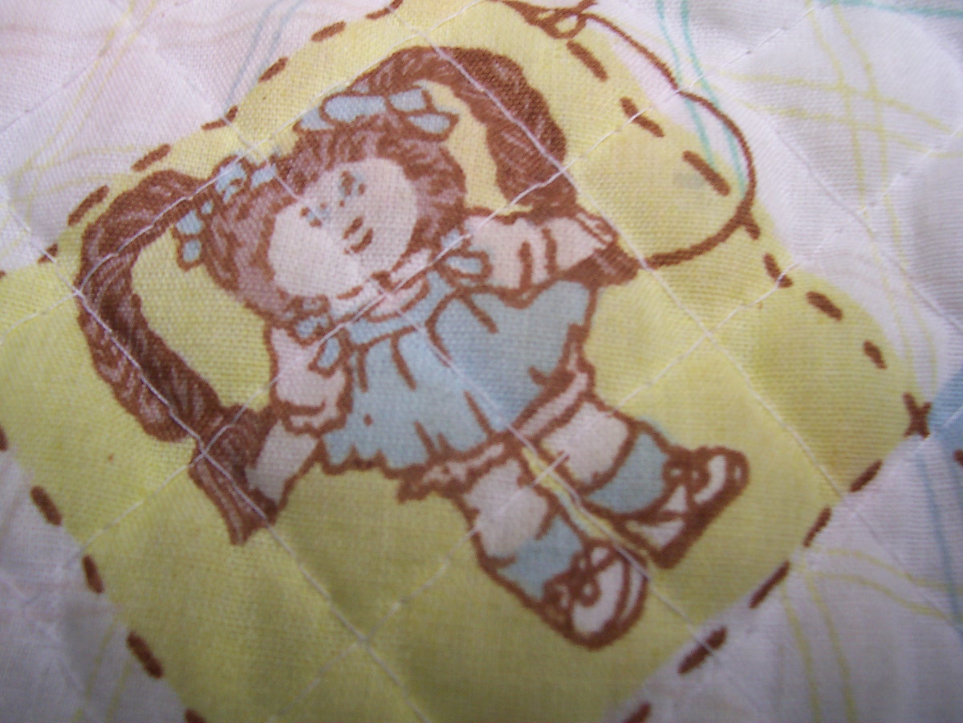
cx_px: 482
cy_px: 362
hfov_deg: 50.1
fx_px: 1029
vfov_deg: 38.7
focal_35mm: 37
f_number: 2.8
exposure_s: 1/45
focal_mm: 5.6
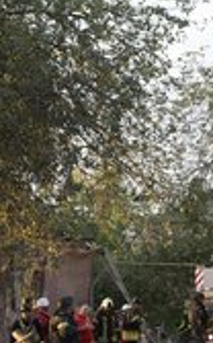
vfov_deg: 14.1
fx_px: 1387
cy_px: 168
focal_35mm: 149
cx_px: 309
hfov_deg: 8.6
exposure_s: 1/80
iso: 100
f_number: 4
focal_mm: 61
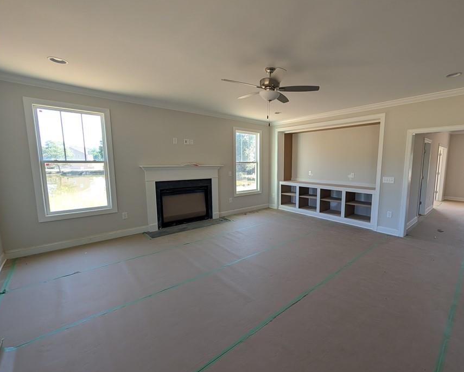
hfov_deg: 99.7
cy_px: 188
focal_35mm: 14
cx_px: 273
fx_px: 192
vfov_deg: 88.0
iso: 106
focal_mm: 2.02
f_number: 1.7
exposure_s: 1/209
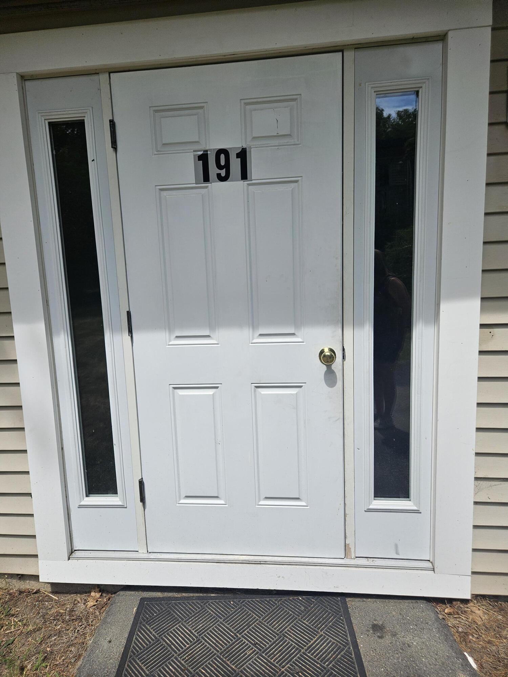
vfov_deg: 73.9
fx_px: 450
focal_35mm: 23
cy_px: 338
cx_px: 254
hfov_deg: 58.9
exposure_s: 1/2000
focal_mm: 5.4
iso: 25
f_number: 1.8
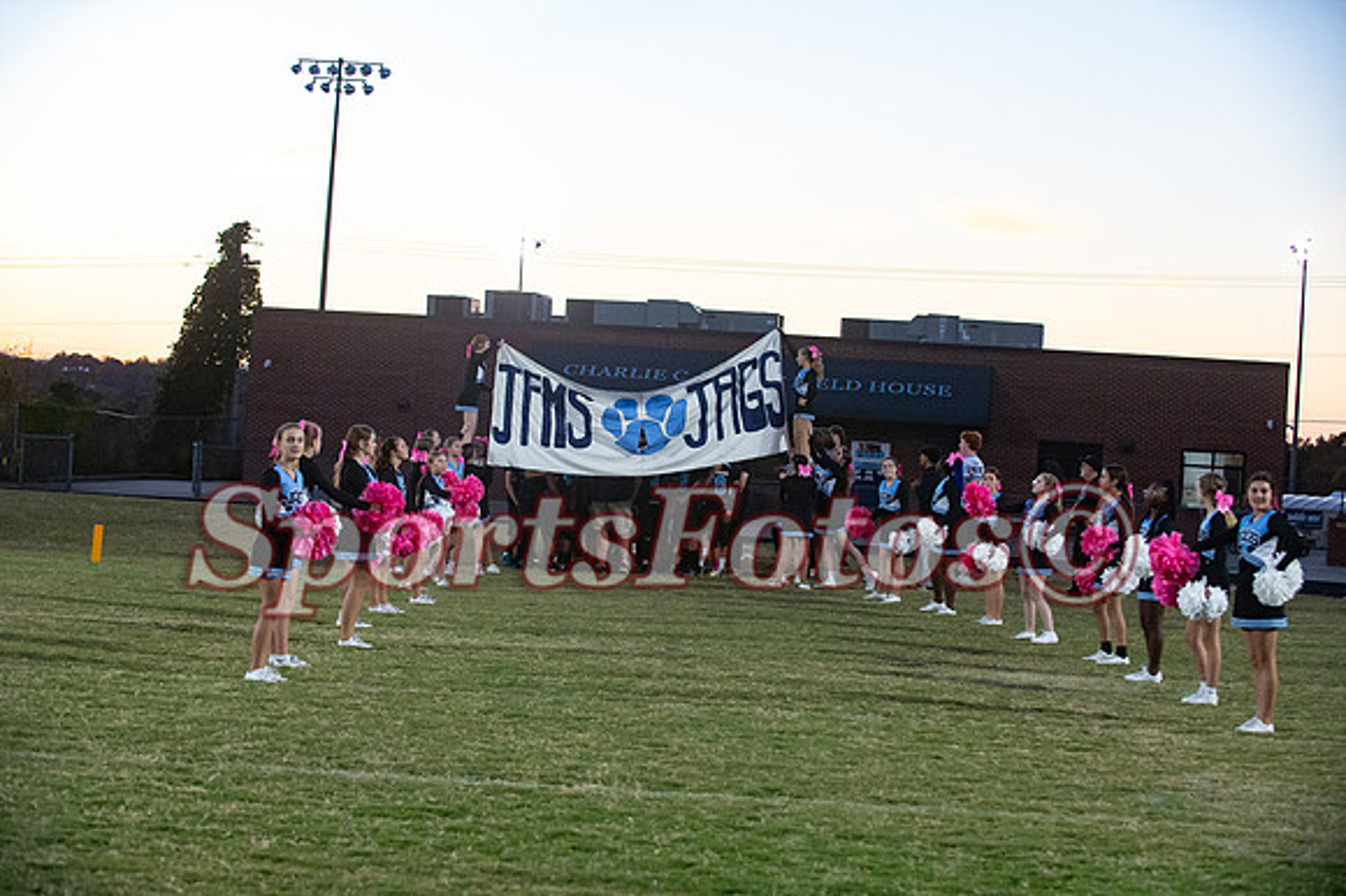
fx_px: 2989
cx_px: 673
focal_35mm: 80
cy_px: 448
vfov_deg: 17.0
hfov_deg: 25.4
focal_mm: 80
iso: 5000
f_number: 4
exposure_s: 1/1000
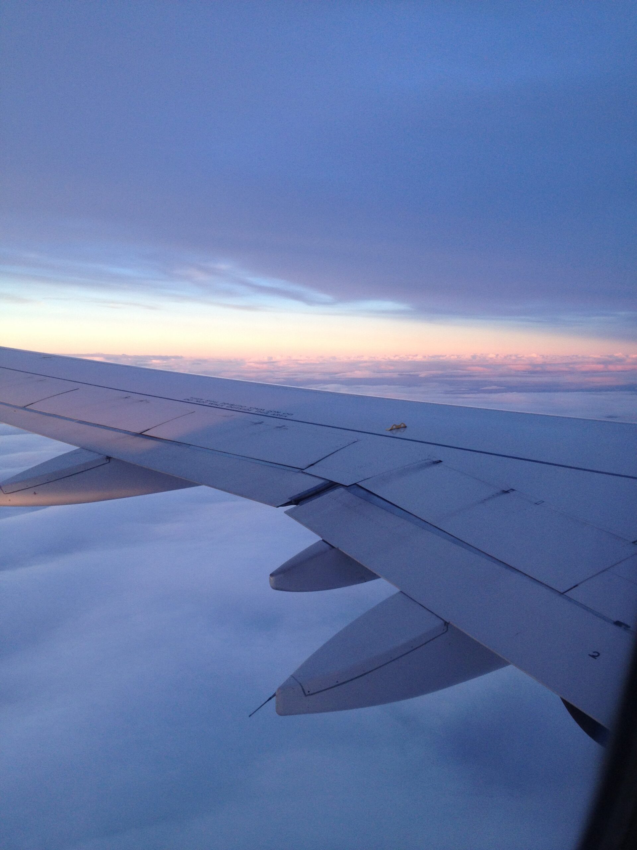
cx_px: 318
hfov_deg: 40.7
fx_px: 859
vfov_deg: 52.6
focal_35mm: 35
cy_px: 425
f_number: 2.4
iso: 64
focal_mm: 4.28
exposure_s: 1/120
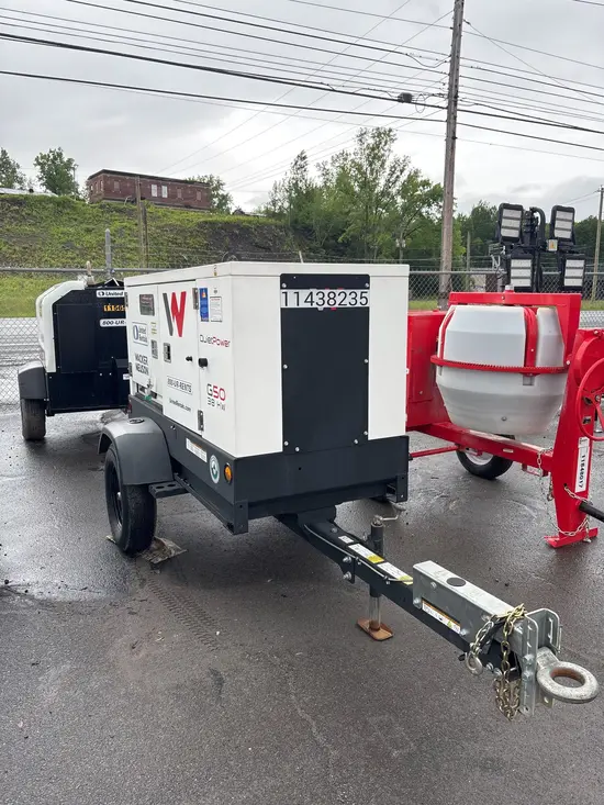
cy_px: 402
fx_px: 605
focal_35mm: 26
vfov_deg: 67.3
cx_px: 302
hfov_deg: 53.1
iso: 50
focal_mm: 5.96
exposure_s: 1/517
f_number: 1.6
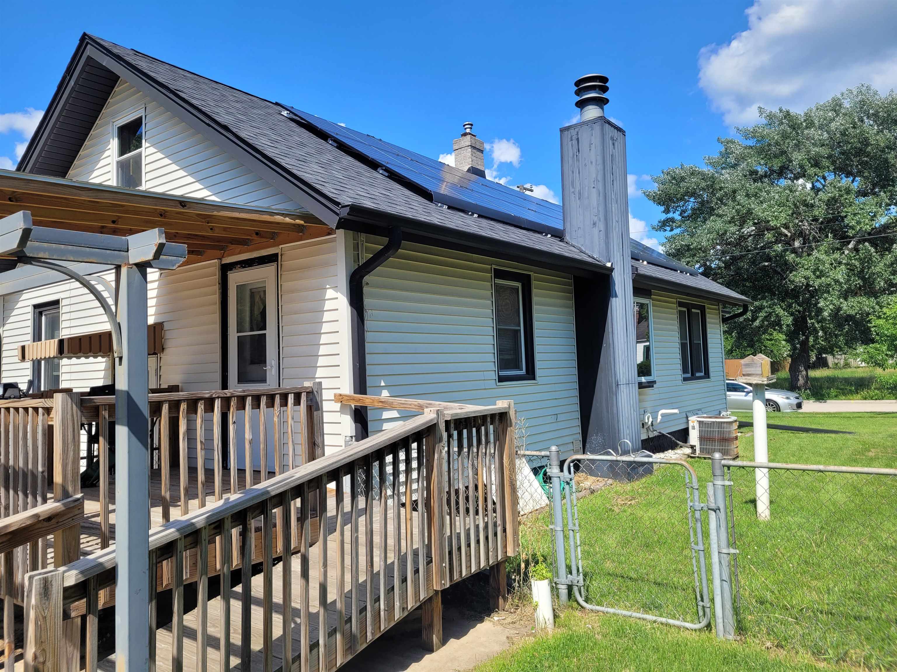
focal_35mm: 26
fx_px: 674
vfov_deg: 53.1
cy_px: 336
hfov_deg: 67.3
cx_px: 448
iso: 40
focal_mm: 5.4
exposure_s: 1/1619
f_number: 1.8
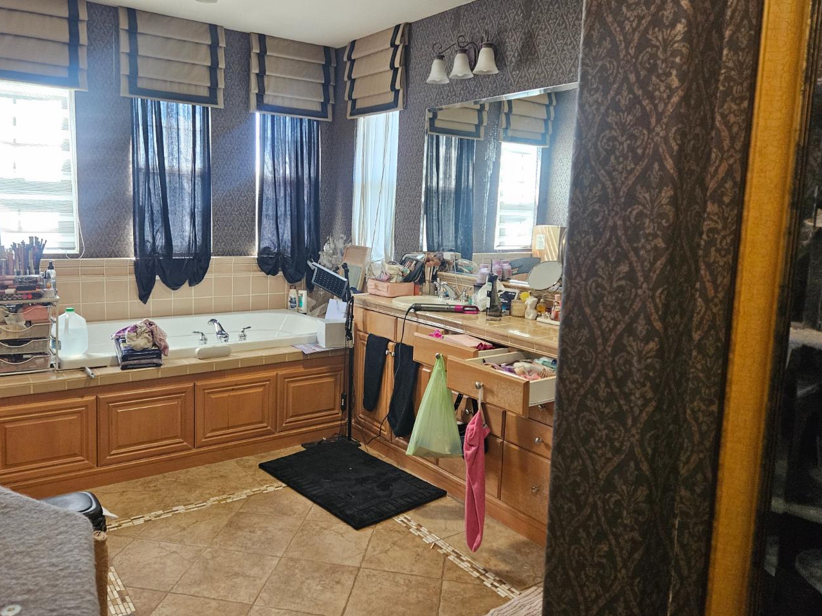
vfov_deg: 51.3
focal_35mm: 27
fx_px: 641
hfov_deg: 65.1
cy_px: 290
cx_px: 365
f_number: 1.8
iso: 800
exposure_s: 1/120
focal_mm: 5.4
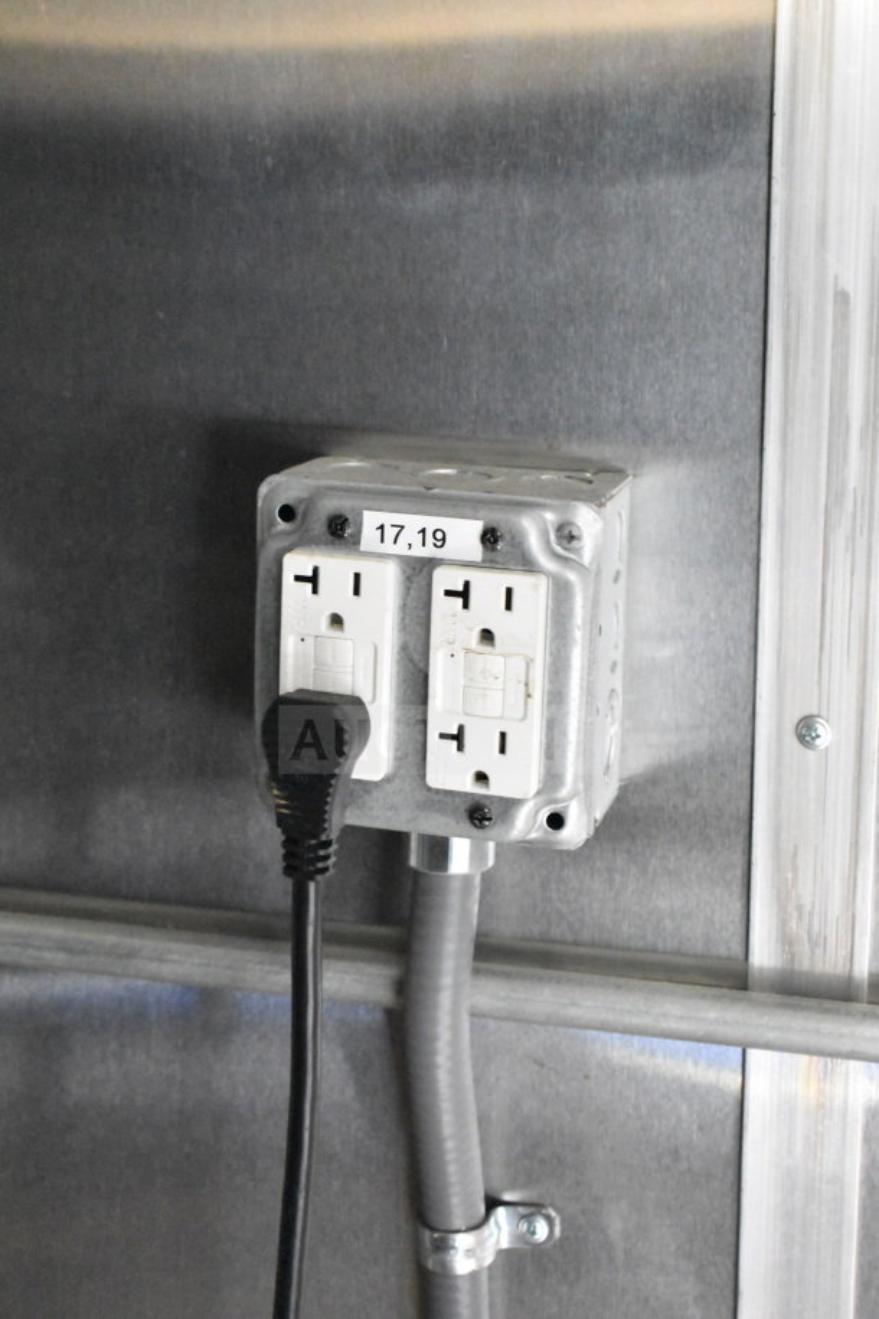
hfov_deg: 22.6
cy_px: 660
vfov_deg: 33.4
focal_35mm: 60
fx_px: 2197
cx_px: 440
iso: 14400
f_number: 4.8
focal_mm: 40
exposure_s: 1/60
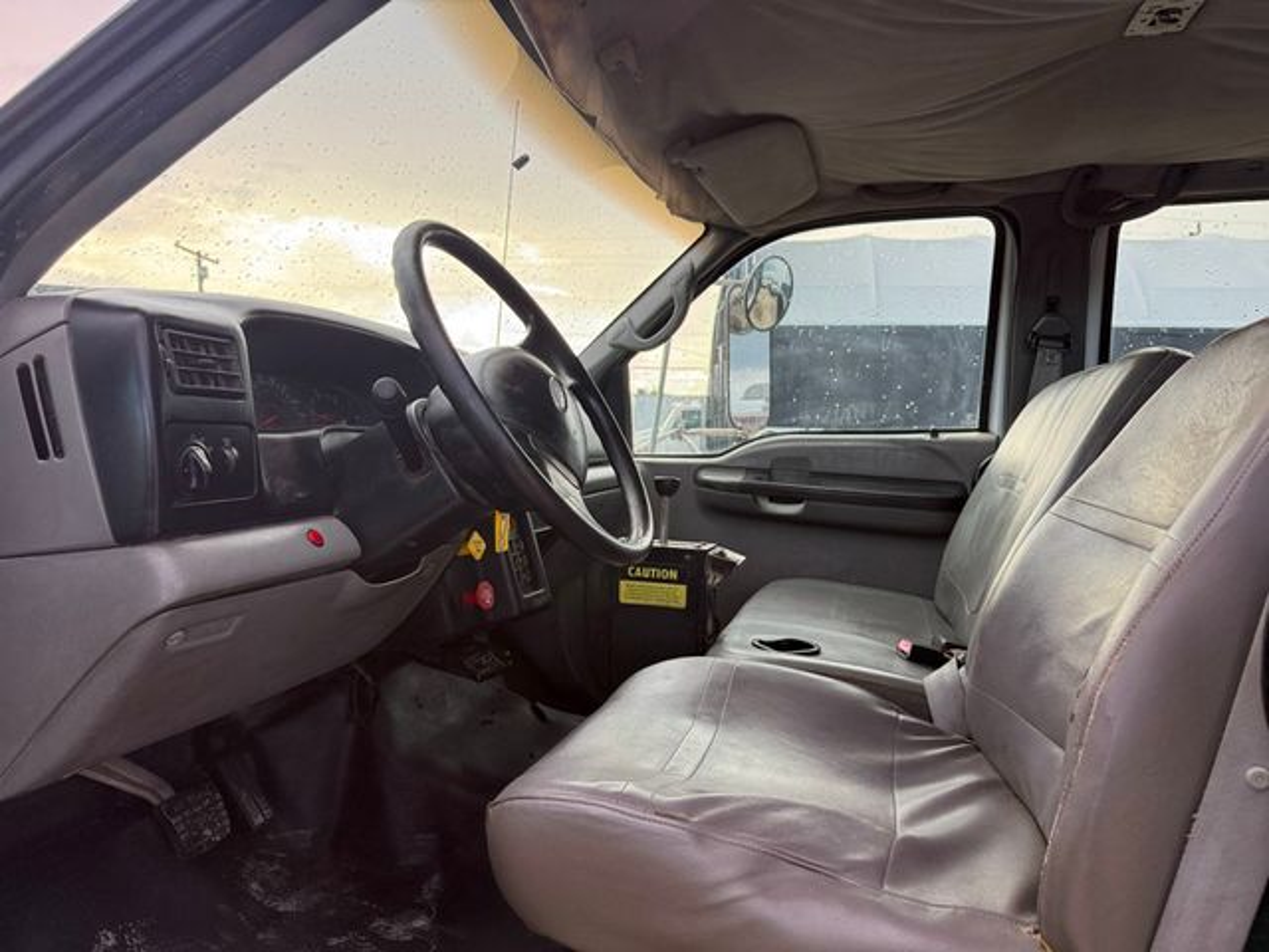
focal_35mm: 24
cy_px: 476
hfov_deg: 71.6
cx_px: 634
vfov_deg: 56.8
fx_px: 880
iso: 80
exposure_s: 1/121
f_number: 1.78
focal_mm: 6.76
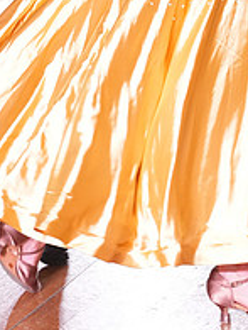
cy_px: -124
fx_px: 2257
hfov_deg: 6.3
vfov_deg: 8.2
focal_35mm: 237
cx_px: 212
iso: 3200
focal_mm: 83
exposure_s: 1/200
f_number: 5.6
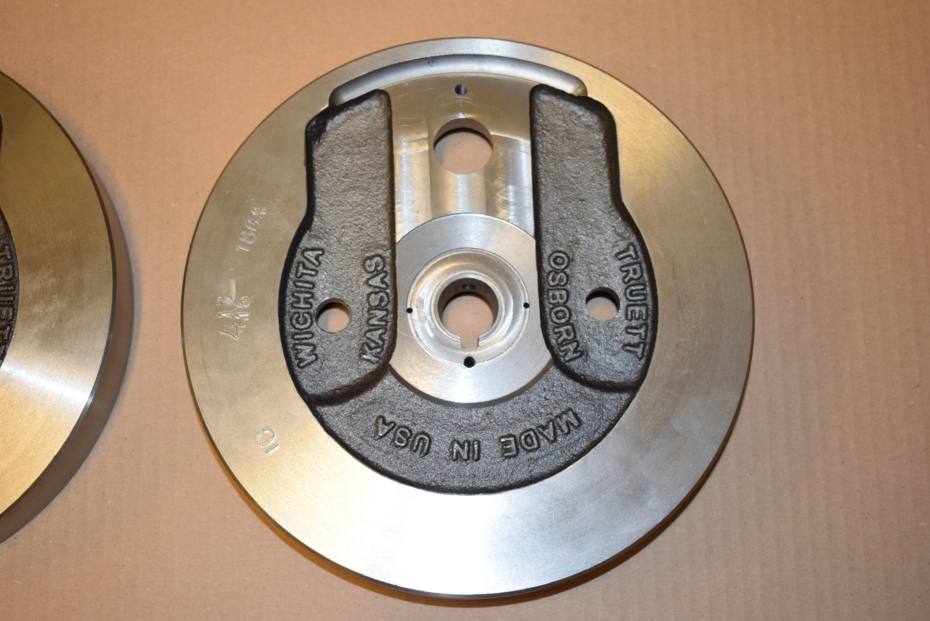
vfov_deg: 23.8
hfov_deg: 35.0
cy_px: 310
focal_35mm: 57
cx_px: 465
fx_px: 1473
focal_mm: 38
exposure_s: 1/60
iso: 800
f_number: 5
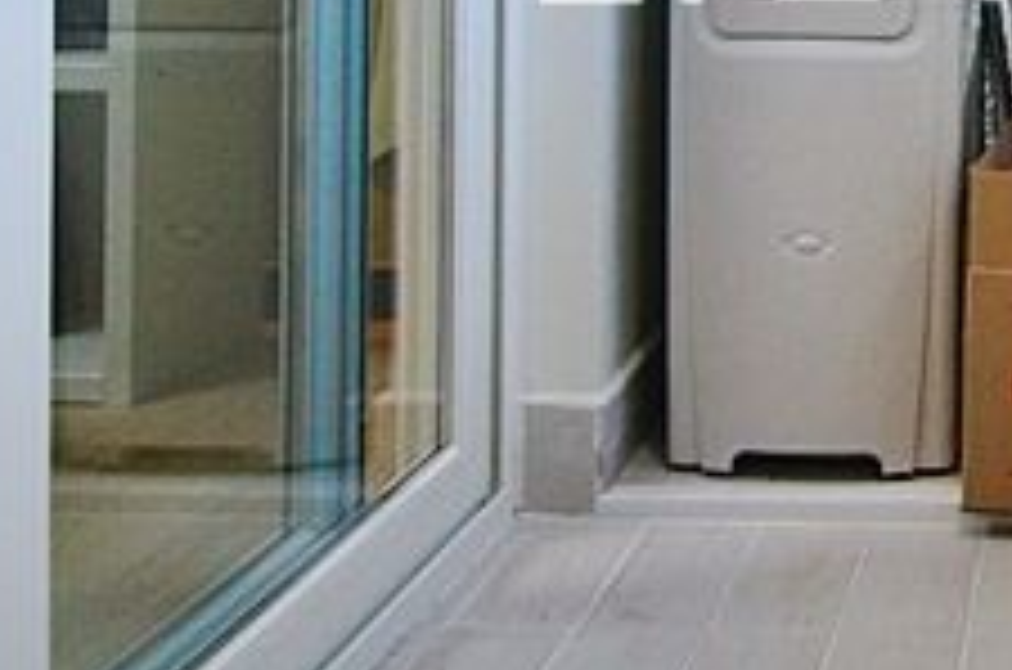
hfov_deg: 30.7
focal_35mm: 59
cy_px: -126
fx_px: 1649
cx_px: 1093
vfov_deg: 21.4
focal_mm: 11
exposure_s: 1/100
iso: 800
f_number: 3.5
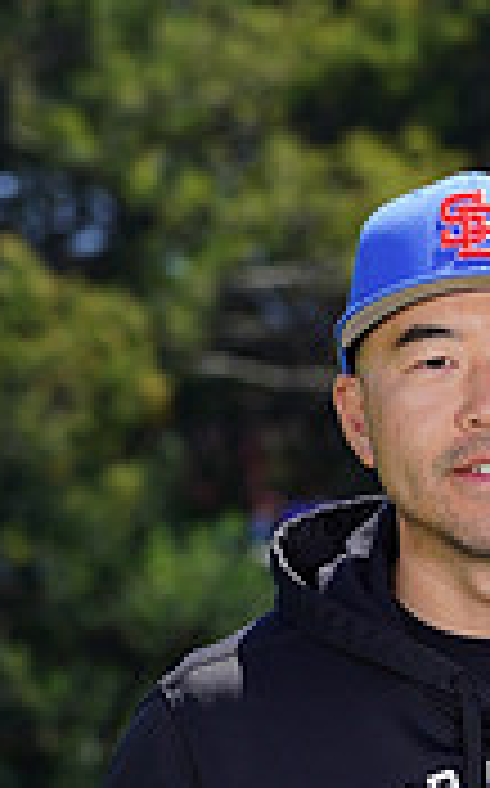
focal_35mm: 500
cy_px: 1036
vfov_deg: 4.2
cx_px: 461
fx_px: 10710
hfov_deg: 2.6
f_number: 8
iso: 100
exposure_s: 1/250
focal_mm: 148
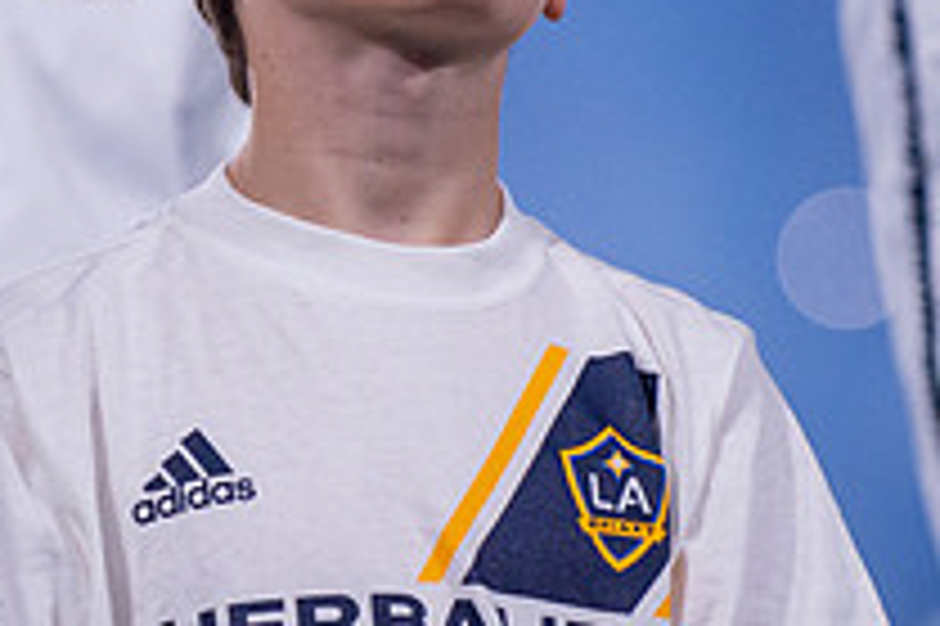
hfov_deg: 4.4
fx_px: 12314
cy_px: 234
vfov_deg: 2.9
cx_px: 445
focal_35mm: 472
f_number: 2.8
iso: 1600
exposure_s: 1/3200
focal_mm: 170
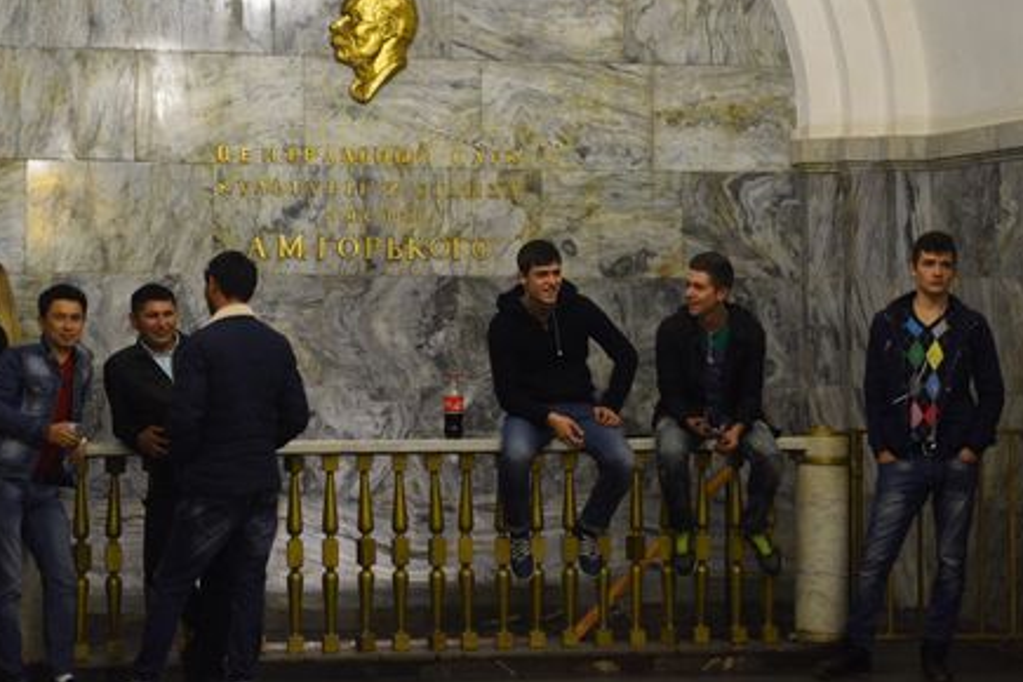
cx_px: 428
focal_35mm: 90
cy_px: 221
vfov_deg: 15.2
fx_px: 2557
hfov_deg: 22.6
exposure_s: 1/320
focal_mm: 56
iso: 3200
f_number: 2.8
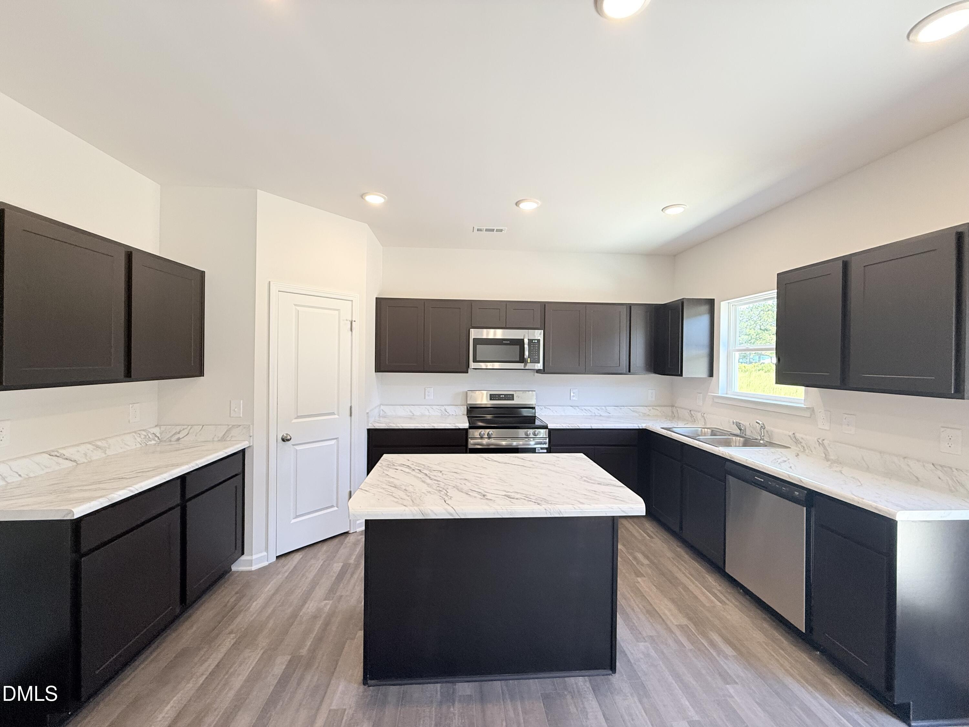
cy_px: 364
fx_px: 392
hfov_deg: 102.1
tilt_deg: +0.8
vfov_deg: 85.7
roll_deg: -0.6
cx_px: 484
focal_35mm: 14
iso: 125
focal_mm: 2.22
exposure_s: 1/120
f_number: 2.2
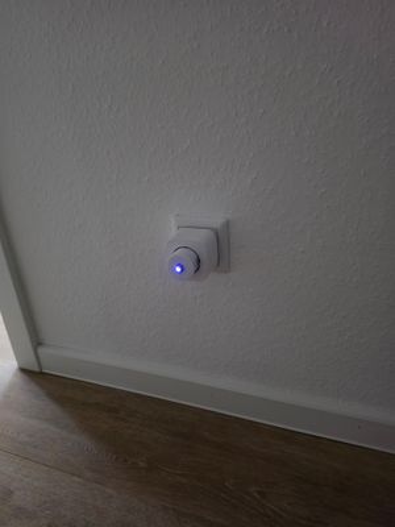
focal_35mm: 23
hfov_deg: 58.9
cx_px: 198
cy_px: 264
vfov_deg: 73.9
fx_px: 350
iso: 800
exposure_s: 1/33.3
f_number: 1.4
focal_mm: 6.5
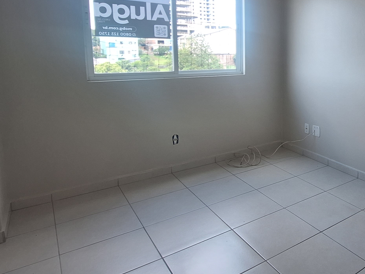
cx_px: 343
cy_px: 88
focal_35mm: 28
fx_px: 295
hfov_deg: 53.6
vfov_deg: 48.8
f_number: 2.2
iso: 50
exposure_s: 1/50
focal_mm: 1.74
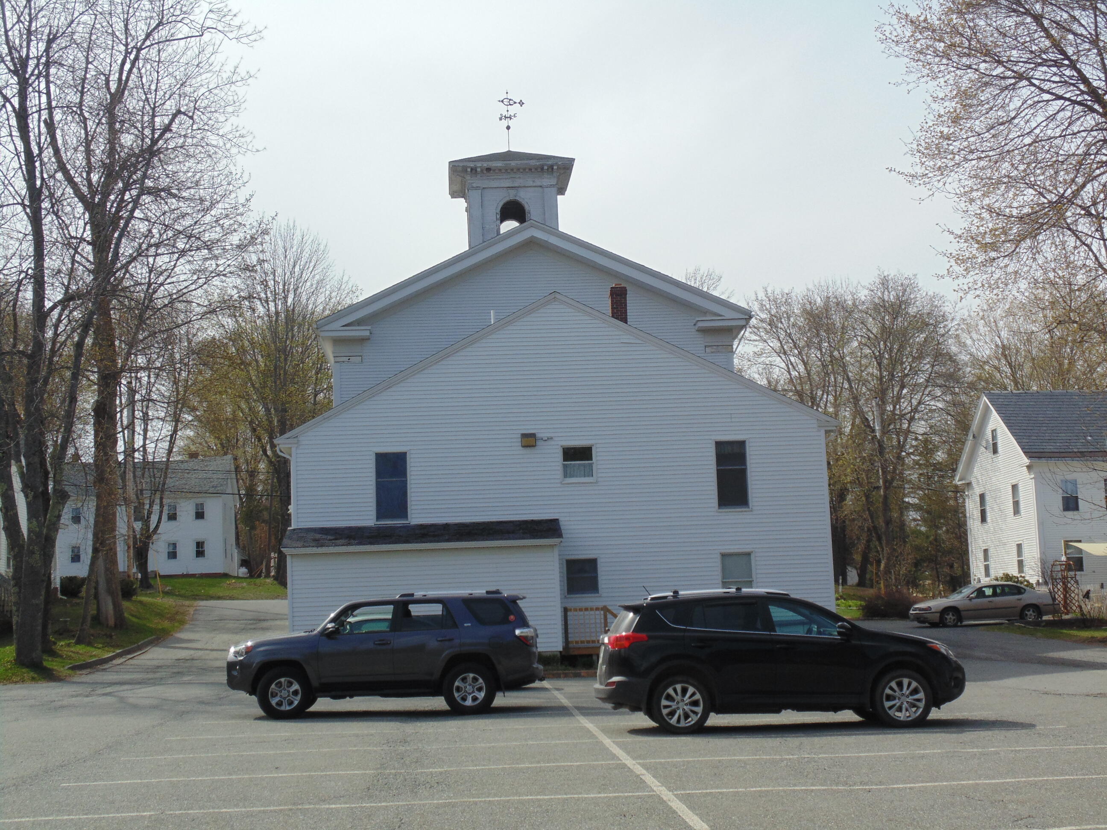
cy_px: 415
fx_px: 1695
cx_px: 554
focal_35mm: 53
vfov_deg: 27.5
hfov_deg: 36.2
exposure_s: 1/800
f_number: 3.9
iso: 80
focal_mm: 9.5
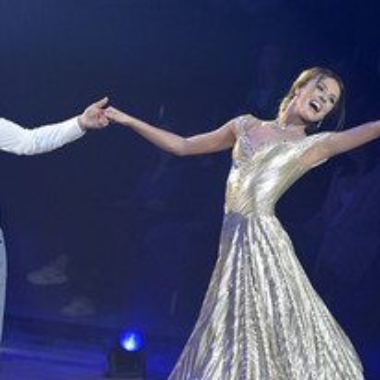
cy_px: 260
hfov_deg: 5.9
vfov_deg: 5.9
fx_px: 3701
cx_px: 121
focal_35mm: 298
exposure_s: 1/500
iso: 6400
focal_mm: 160
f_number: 5
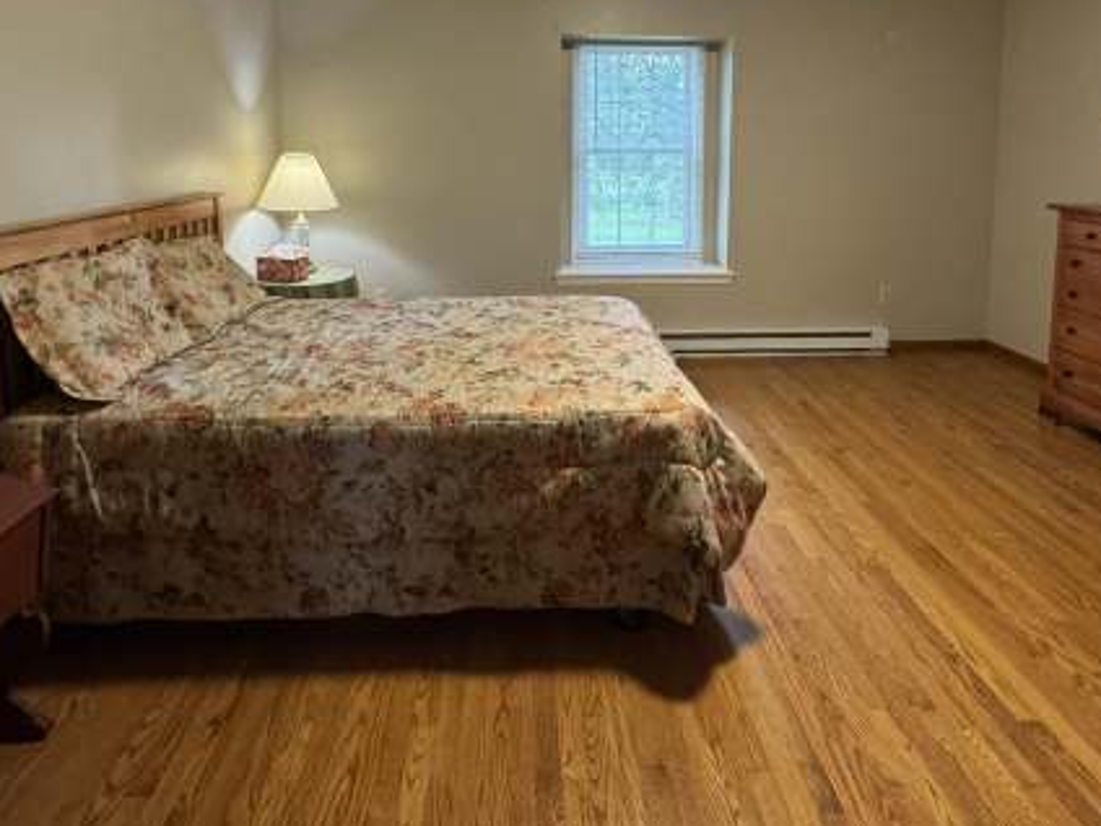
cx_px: 552
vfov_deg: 57.8
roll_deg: -0.5
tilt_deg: -4.2
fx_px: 700
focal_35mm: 22
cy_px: 203
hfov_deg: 76.4
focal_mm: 2.22
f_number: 2.2
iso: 400
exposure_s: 1/60
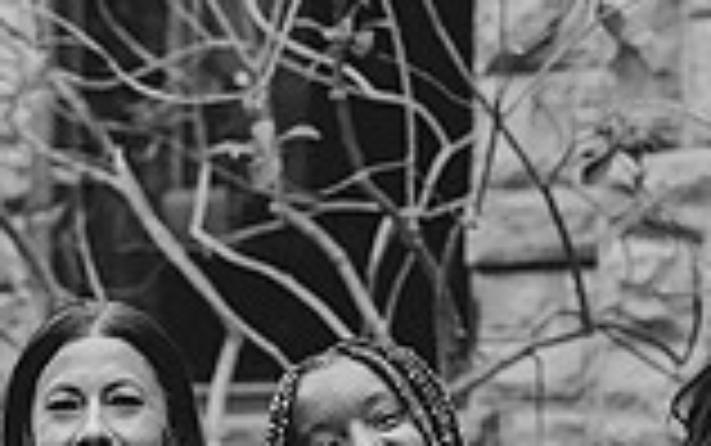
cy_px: 706
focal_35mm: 209
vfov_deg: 6.2
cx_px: 93
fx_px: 4053
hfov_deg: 10.0
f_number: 2.8
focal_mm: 50
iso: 800
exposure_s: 1/320
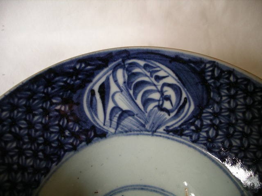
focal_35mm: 37
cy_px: 98
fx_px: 280
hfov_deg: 50.1
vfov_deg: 38.7
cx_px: 131
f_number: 2.8
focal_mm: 7.8
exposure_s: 1/40
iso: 160
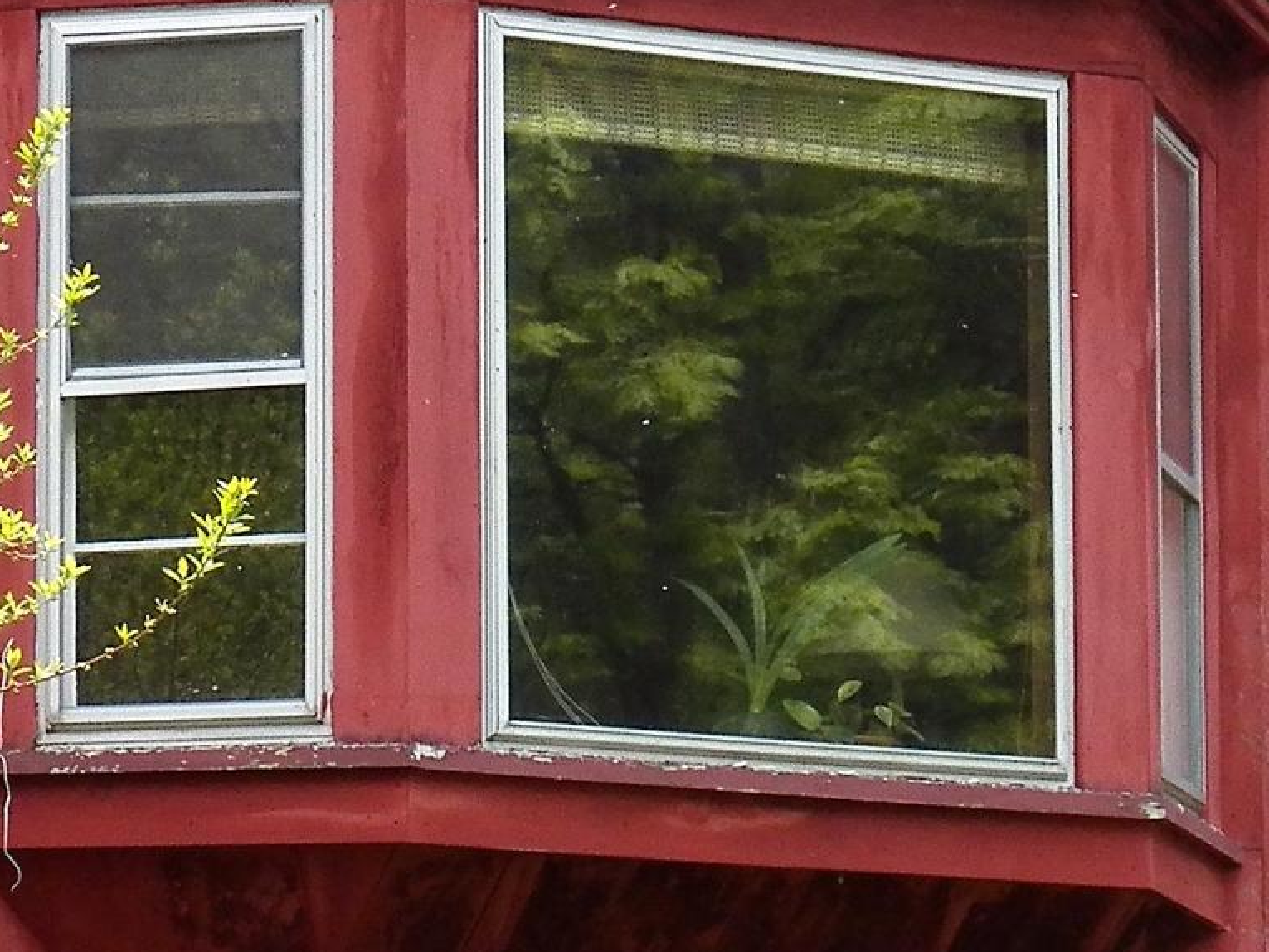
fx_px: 8910
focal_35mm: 243
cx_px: 838
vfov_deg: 6.1
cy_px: 481
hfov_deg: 8.1
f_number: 3.6
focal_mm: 11.2
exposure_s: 1/320
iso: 125
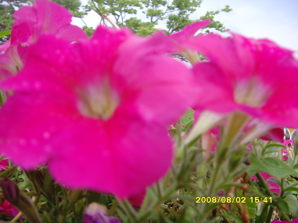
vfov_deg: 36.8
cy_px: 112
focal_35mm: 39
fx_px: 336
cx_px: 149
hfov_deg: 47.9
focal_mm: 6.6
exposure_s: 1/350
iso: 80
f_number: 3.5
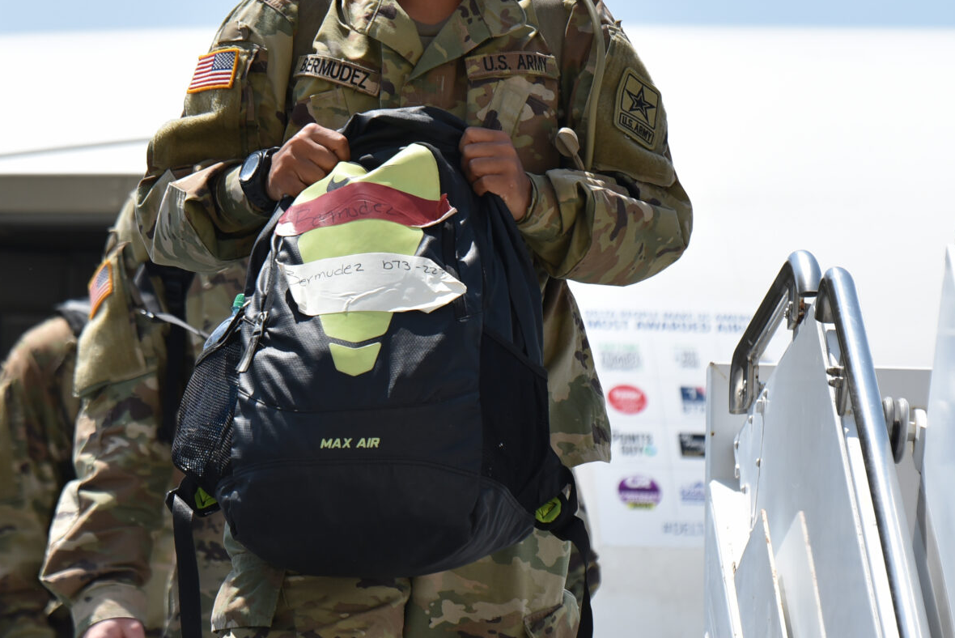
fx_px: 11518
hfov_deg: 4.7
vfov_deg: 3.2
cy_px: 378
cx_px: 345
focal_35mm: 434
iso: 200
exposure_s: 1/1250
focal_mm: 200
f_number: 4.5
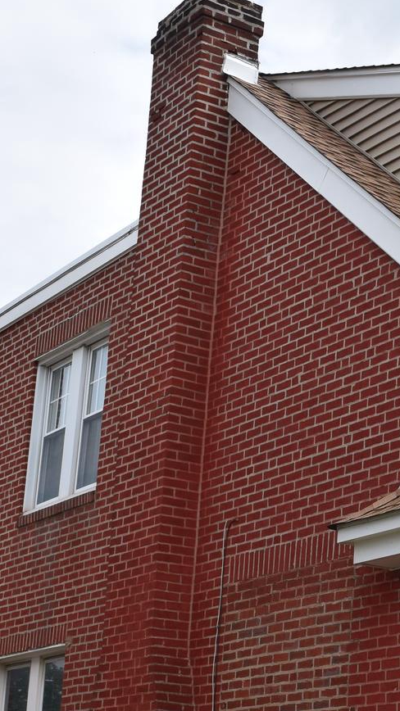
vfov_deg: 23.8
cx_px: 563
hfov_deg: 13.0
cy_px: 503
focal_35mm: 89
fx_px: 1679
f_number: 11
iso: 400
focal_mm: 24
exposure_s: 1/500
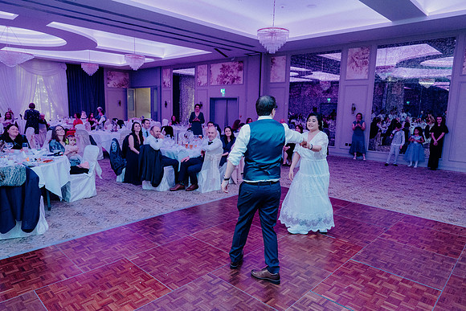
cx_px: 233
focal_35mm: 24
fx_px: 311
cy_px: 156
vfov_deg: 53.2
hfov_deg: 73.7
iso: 3200
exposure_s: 1/160
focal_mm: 24
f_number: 3.5
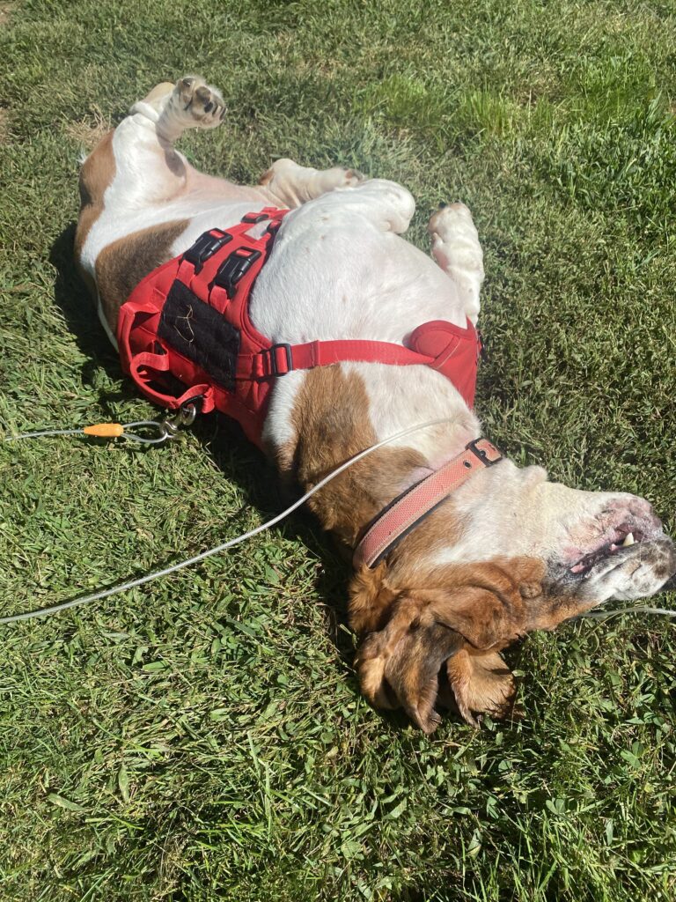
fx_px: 677
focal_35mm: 26
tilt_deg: -45.2
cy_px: 451
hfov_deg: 53.1
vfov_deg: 67.3
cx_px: 338
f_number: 1.8
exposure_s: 1/3984
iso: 32
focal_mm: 4.25
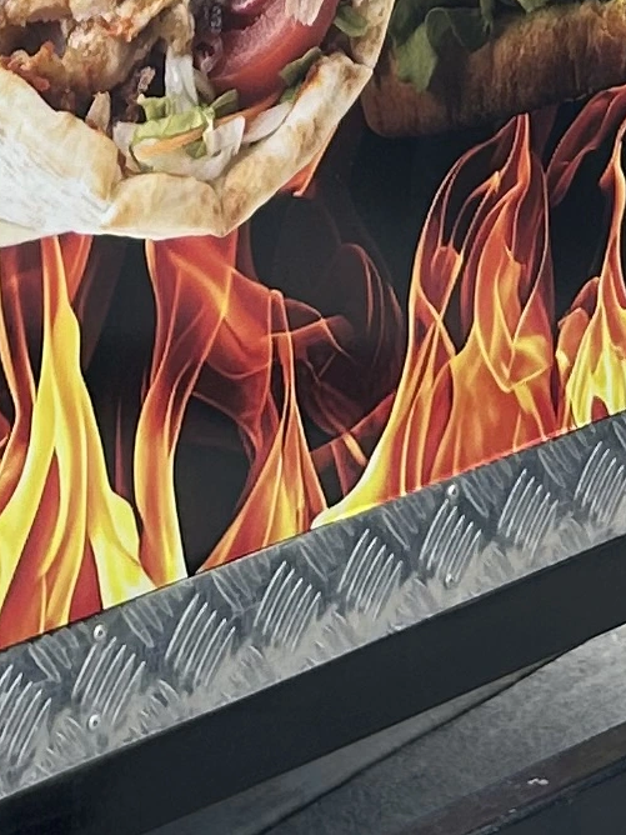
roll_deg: +1.2
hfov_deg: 9.4
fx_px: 3786
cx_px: 171
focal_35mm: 157
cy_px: -794
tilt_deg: -5.2
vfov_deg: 11.4
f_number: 1.5
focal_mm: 5.7
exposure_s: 1/924
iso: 50
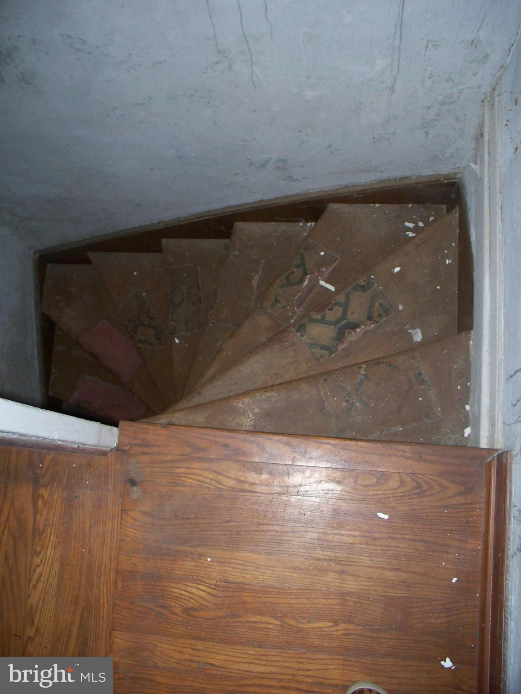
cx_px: 260
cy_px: 347
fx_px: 722
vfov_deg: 51.4
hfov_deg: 39.7
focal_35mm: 36
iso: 200
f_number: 2.8
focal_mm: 7.54
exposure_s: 1/30
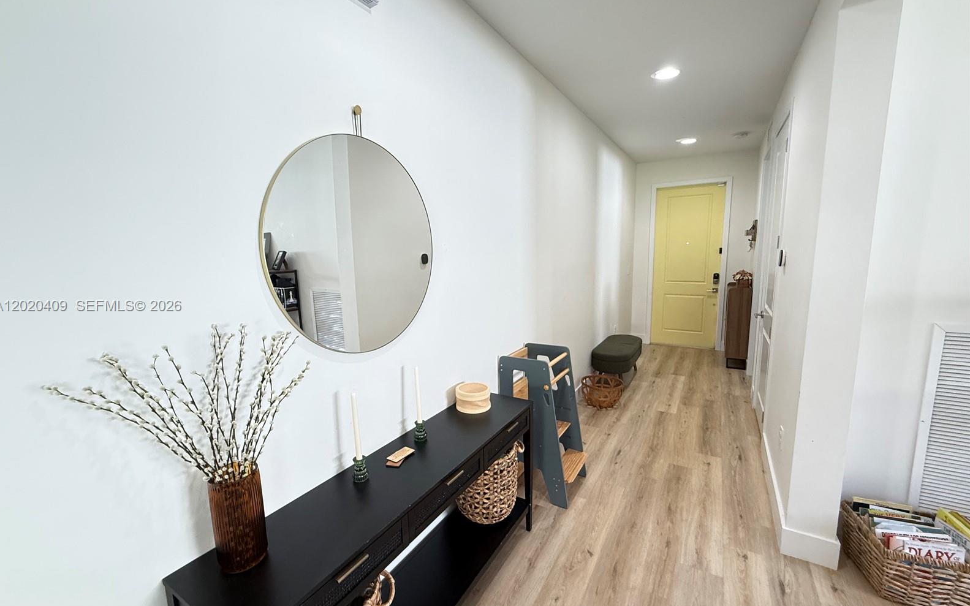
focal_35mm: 15
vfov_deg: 74.8
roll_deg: +1.3
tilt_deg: -7.7
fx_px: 396
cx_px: 480
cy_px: 306
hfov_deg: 101.5
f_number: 2.2
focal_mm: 2.22
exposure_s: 1/60
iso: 400
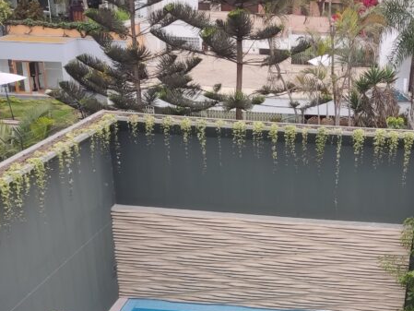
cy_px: 336
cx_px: 325
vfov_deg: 24.1
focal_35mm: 57
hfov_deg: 32.9
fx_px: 682
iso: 50
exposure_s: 1/767
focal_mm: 4.71
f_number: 1.79
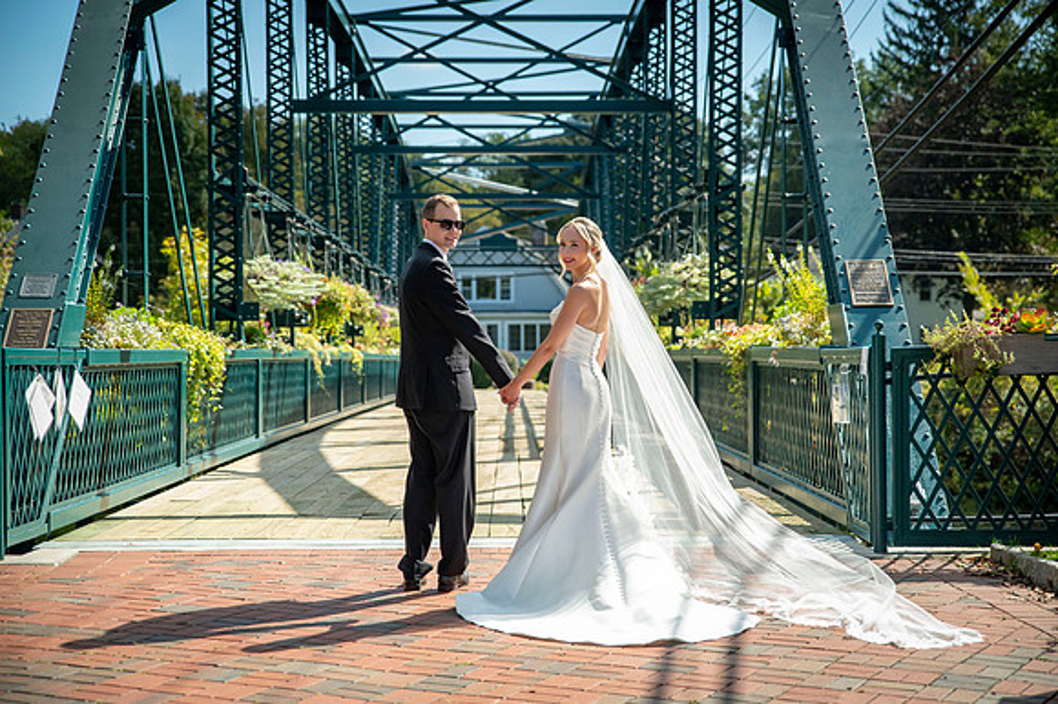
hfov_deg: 31.7
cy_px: 352
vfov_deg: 21.4
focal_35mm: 63
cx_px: 529
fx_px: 1862
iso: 1000
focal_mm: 62
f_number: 2.8
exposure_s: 1/8000
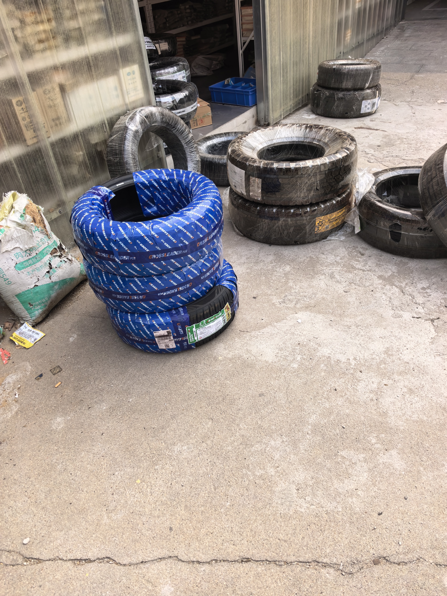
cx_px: 224
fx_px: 413
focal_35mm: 24
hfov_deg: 56.8
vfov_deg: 71.6
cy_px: 298
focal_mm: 6.98
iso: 250
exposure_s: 1/3279
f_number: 2
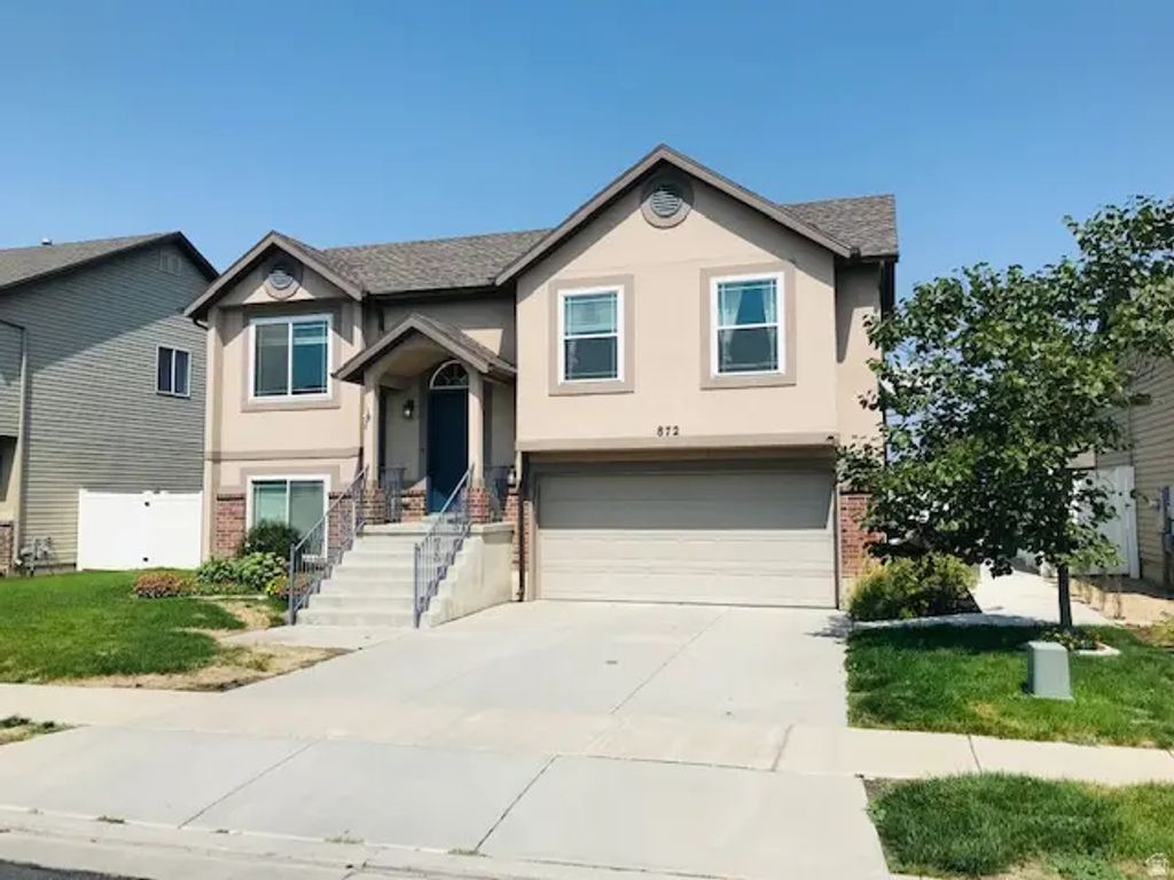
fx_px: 950
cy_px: 440
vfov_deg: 49.7
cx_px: 587
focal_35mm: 28
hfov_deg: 63.4
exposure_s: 1/3425
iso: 20
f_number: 1.8
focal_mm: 3.99
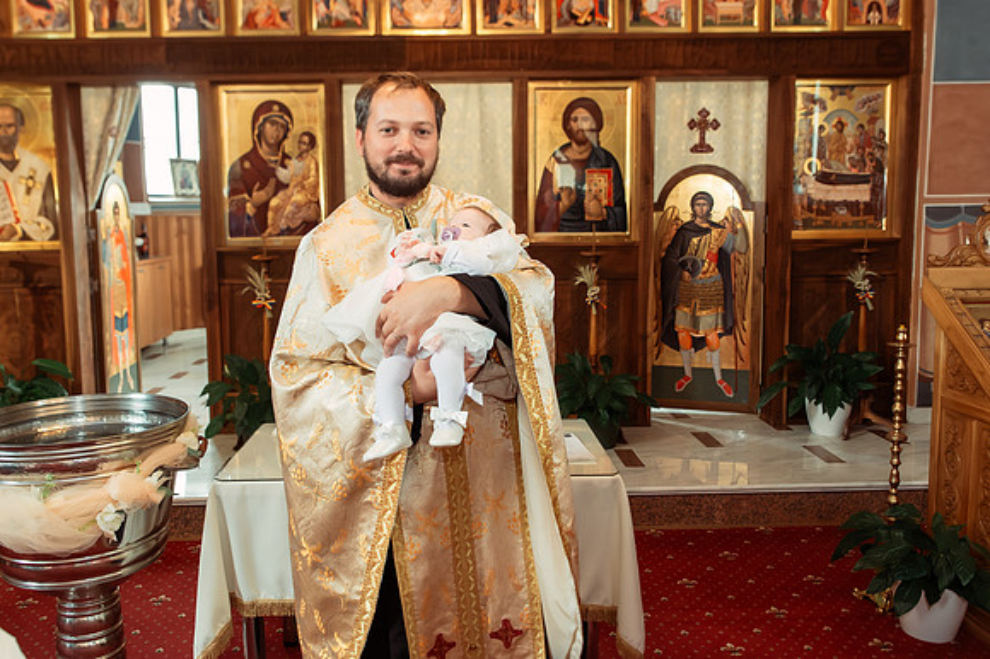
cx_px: 457
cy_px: 271
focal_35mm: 30
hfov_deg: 61.3
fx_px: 834
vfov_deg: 43.0
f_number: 3.5
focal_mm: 24
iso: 3200
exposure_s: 1/250
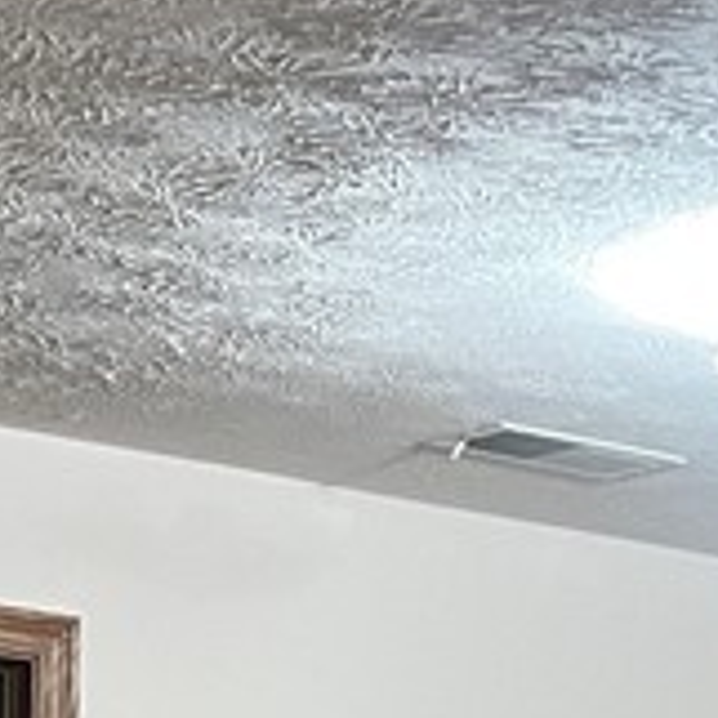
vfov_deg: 10.5
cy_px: 1655
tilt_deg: -8.4
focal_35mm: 146
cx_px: 633
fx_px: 3426
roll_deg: -3.0
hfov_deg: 11.9
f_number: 1.6
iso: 400
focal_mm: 5.1
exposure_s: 1/40
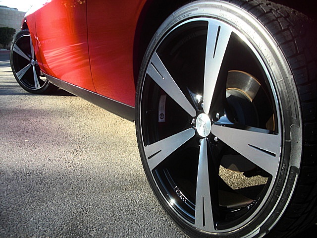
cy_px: 119
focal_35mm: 36
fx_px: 330
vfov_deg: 39.7
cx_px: 158
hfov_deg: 51.4
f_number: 2.8
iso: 50
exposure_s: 1/125
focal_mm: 6.3
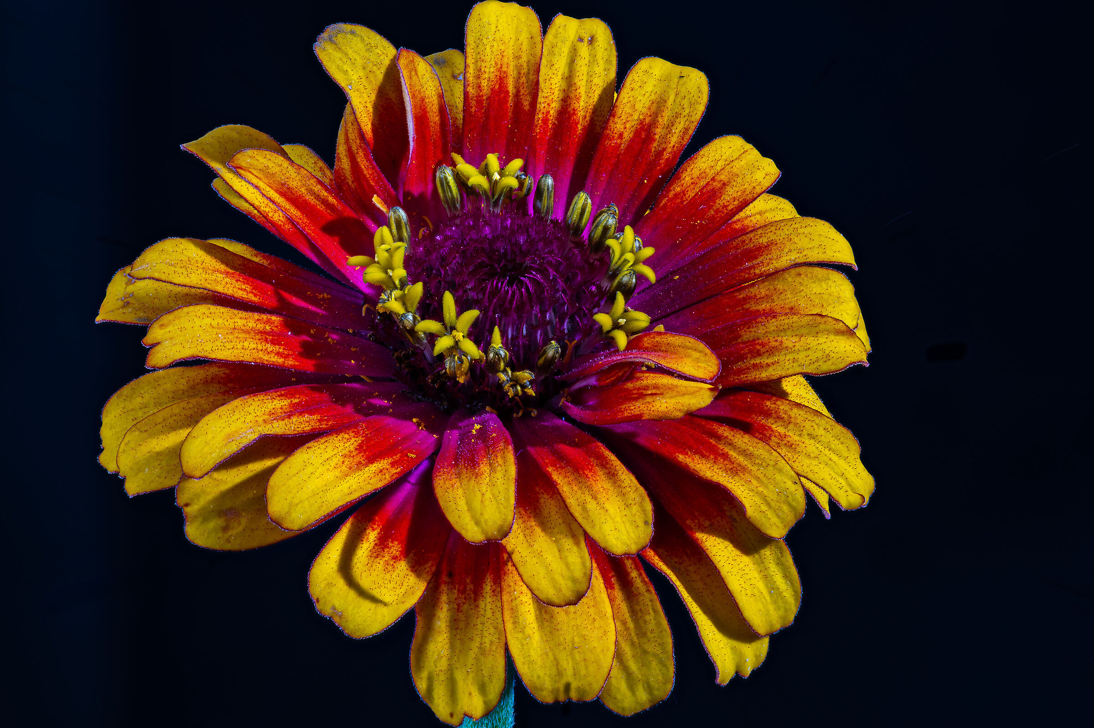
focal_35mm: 105
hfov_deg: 19.5
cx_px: 547
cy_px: 364
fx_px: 3189
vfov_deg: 13.0
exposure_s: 1/2.5
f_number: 14
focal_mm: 105
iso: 100
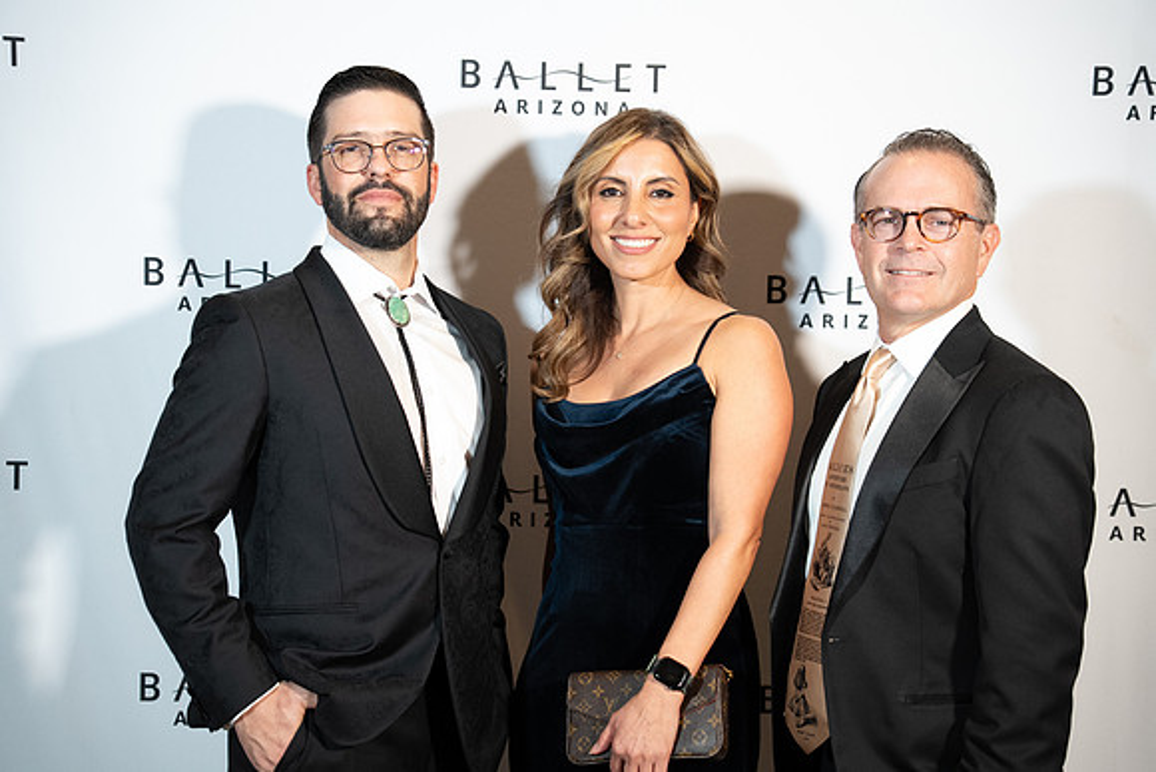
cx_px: 578
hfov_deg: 33.0
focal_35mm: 61
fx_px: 1950
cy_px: 386
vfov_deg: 22.4
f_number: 2.8
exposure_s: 1/160
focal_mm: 60.7
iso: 1600
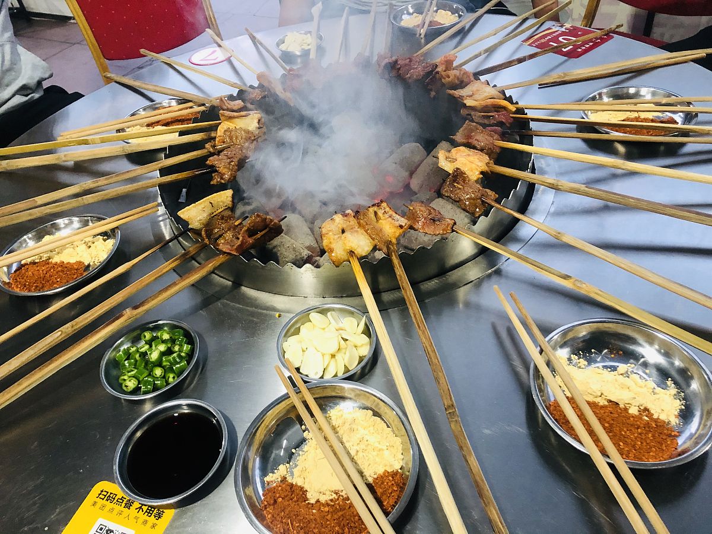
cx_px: 356
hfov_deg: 63.4
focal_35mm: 28
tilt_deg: -41.2
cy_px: 267
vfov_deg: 49.7
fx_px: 576
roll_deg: +8.3
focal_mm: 4
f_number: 1.8
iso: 100
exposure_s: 1/16
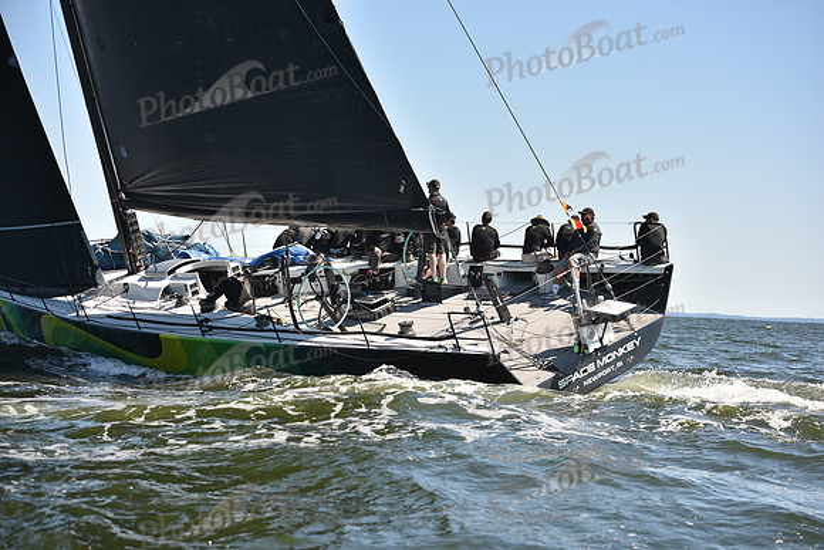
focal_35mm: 70
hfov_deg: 28.8
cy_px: 275
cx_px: 412
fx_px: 1603
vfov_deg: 19.5
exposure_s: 1/800
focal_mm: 70
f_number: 4
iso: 250
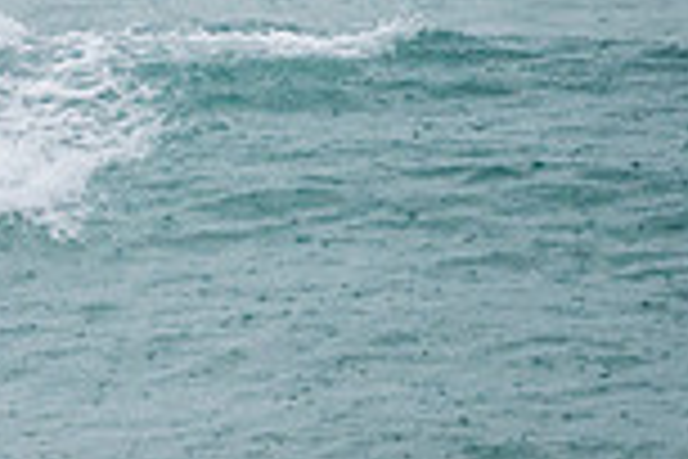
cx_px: -268
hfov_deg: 1.2
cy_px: 2
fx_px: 32849
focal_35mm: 1719
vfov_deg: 0.8
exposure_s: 1/320
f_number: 5.6
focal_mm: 370
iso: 800
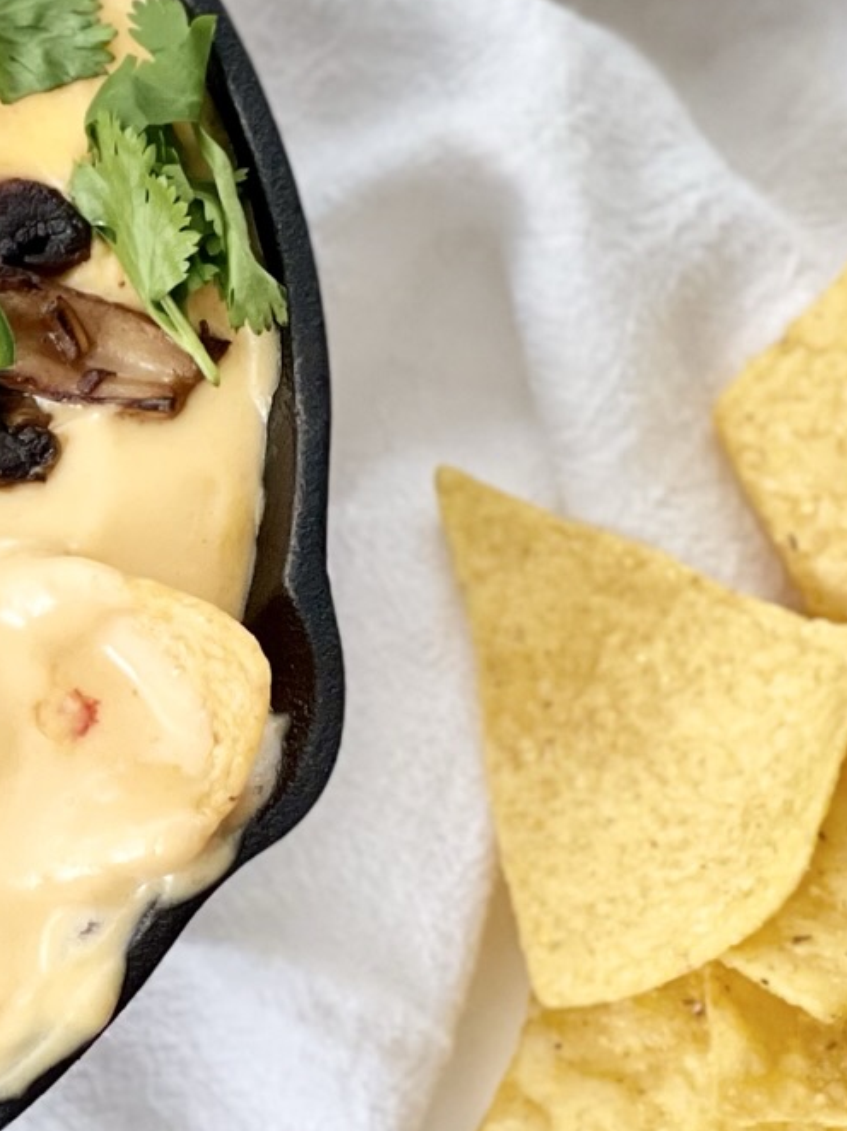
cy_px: 234
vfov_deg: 10.0
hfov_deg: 7.3
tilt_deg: -76.1
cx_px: -593
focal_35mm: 198
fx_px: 6464
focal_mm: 7.5
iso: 100
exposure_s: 1/121
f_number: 2.2
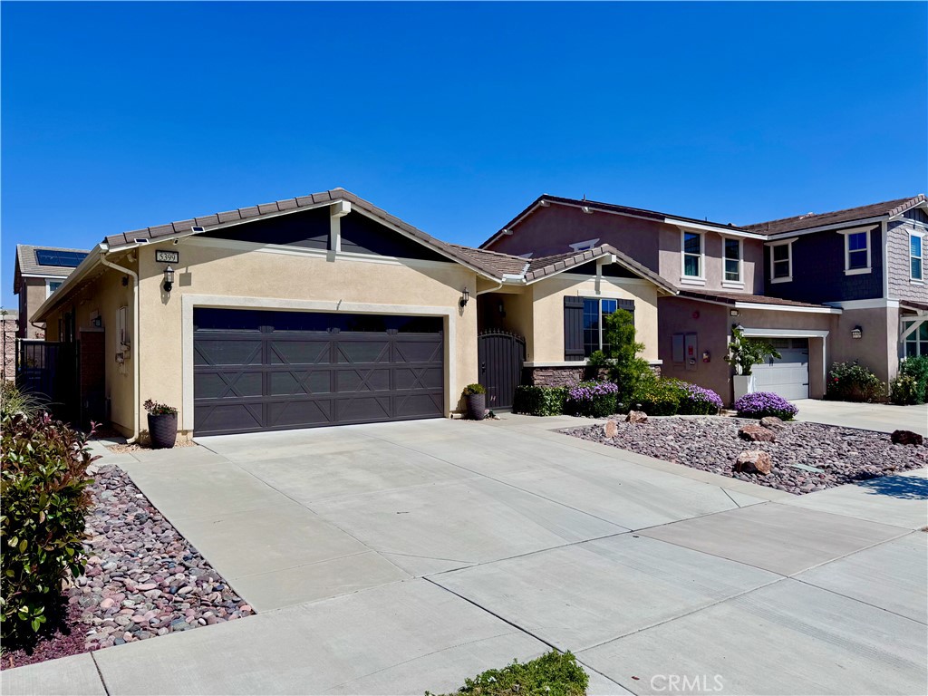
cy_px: 348
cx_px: 464
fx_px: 643
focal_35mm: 24
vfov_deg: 56.8
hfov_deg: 71.6
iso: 80
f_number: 1.78
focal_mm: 6.76
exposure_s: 1/10417
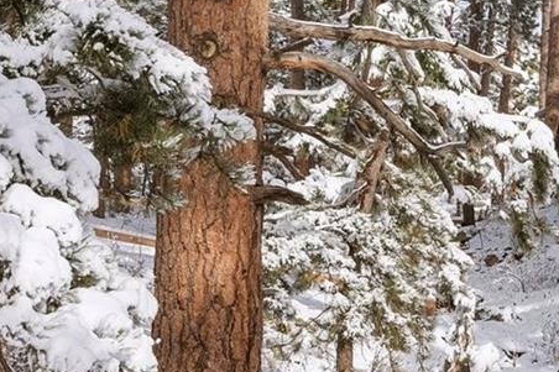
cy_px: 40
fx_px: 1925
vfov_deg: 11.0
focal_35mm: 124
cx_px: 809
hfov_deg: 15.4
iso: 800
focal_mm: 35
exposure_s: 1/400
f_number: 10
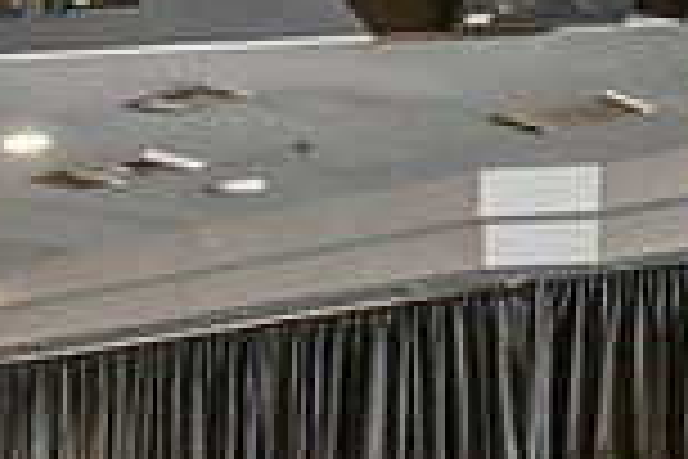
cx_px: -391
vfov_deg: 13.8
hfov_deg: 19.1
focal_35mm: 91
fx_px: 1739
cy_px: 745
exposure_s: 1/200
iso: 800
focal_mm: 24
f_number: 3.2
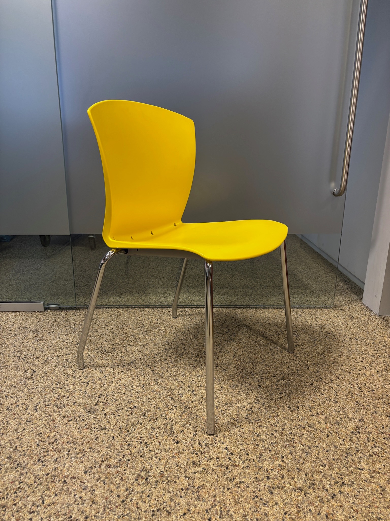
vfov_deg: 67.3
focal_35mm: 26
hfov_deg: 53.1
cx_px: 195
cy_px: 260
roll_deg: -1.6
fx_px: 391
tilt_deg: -15.7
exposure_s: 1/50
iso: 125
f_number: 1.6
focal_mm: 5.96
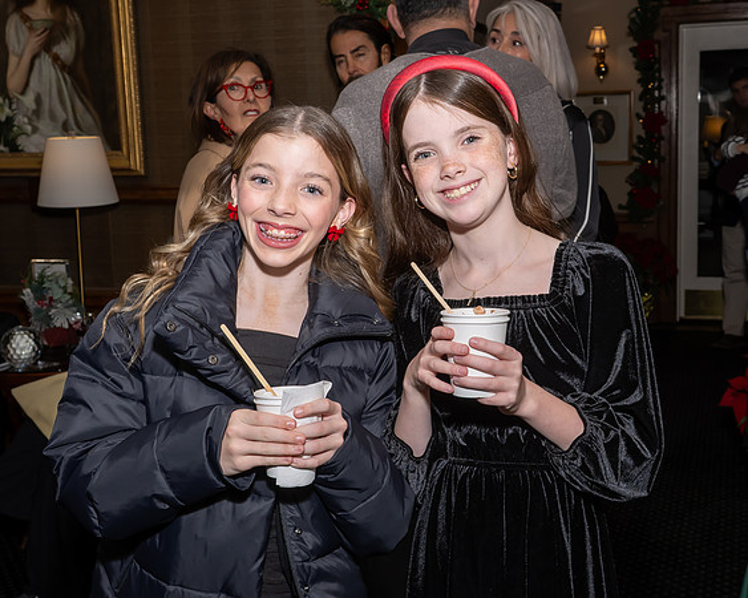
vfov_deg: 30.9
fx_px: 1081
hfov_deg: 38.1
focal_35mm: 49
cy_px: 286
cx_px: 416
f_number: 8
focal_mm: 26
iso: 500
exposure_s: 1/250
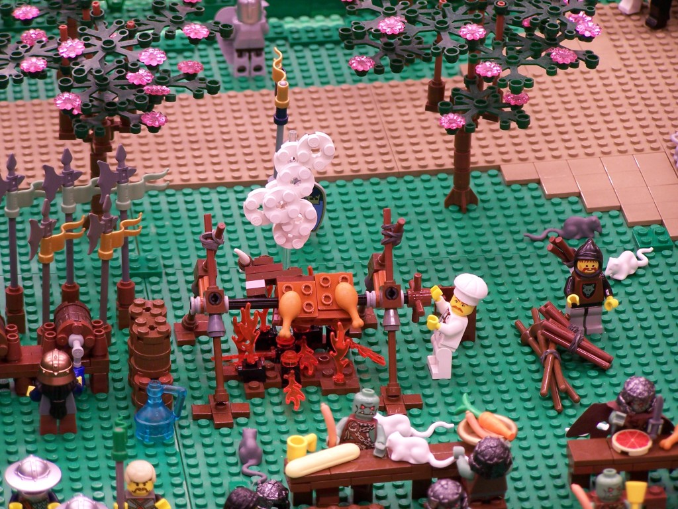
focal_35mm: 169
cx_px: 339
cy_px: 254
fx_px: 3310
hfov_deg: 11.7
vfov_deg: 8.8
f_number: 3.2
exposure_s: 1/2
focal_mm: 28
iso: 80
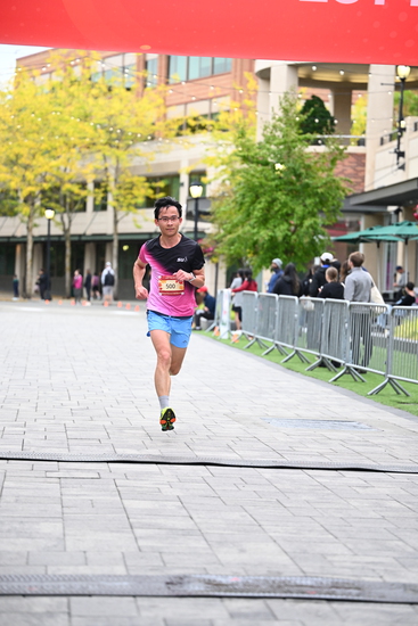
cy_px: 313
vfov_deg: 23.1
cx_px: 209
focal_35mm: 88
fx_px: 1532
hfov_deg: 15.5
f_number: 2.8
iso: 1250
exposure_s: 1/1600
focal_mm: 88
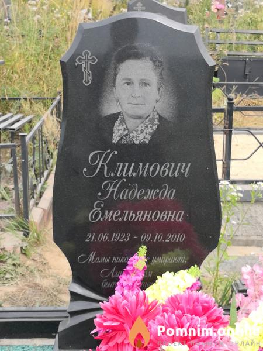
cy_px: 176
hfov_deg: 24.8
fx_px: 598
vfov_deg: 32.7
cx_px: 132
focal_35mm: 59
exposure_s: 1/757
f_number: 1.6
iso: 50
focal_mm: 3.95
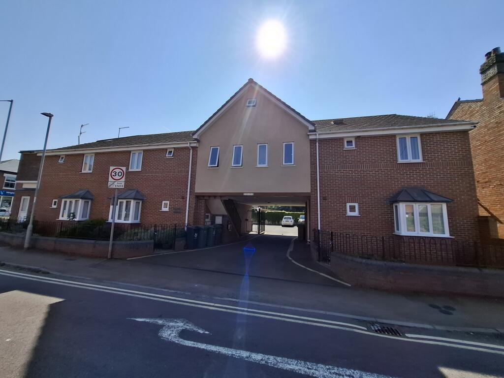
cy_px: 189
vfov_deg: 89.9
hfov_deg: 106.2
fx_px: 189
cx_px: 252
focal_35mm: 13
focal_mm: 1.74
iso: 40
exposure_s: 1/1894
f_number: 2.2
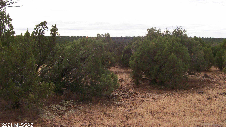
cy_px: 46
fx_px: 240
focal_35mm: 40
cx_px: 113
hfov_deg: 50.5
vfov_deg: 29.6
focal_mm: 6
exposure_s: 1/517
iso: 80
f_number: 4.8
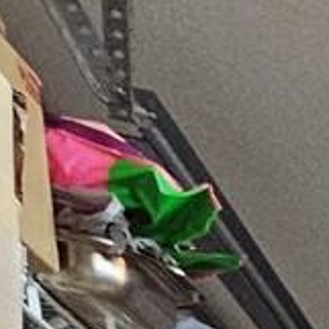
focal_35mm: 114
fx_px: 1226
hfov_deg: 6.6
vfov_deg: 10.6
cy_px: 993
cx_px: 1580
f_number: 2.2
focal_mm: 2.2
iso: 320
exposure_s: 1/60
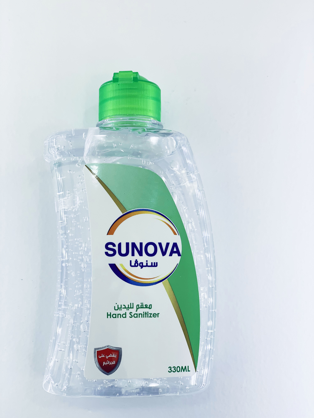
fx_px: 629
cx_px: 157
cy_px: 209
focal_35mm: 52
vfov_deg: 36.8
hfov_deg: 28.0
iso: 16
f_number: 2.4
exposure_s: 1/197
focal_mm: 6
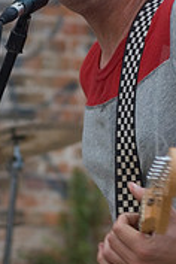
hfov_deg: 5.1
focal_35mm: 267
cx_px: 105
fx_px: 1958
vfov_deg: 7.7
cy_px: 154
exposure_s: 1/125
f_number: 4
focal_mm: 70
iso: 400
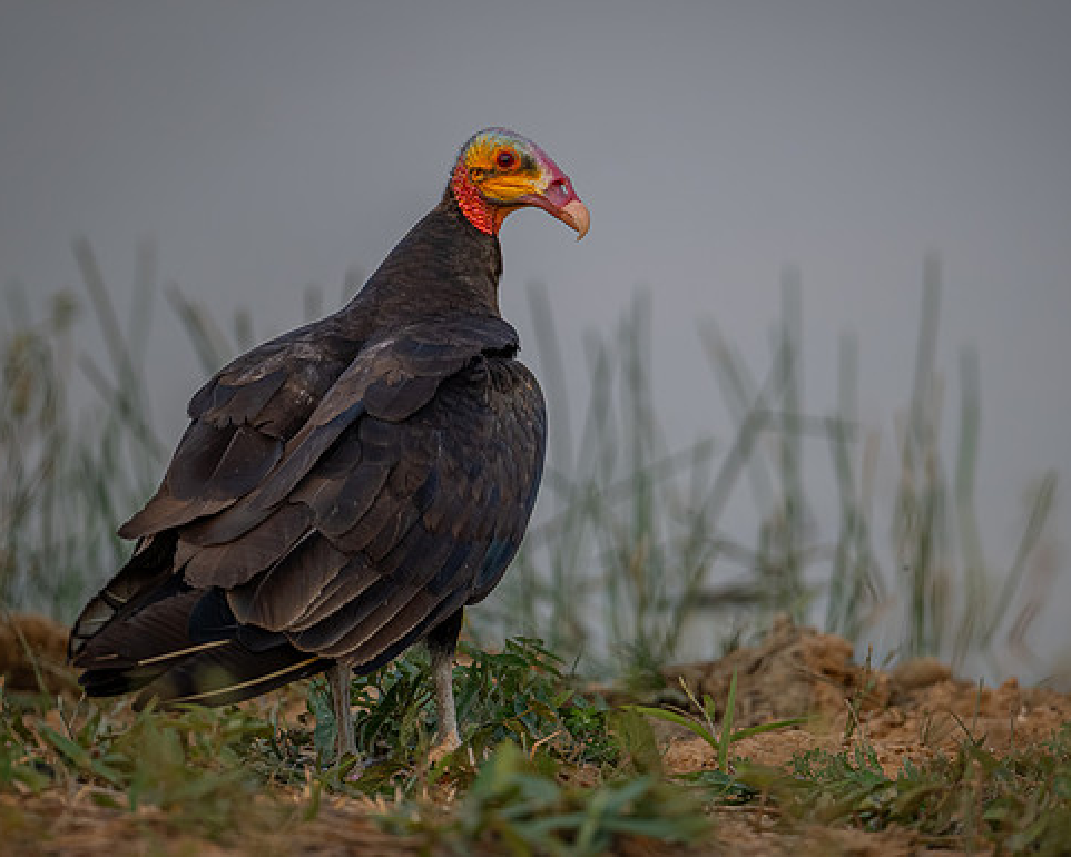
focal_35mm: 658
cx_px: 571
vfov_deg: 2.4
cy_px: 393
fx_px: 20861
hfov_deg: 2.9
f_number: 4.5
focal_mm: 400
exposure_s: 1/2000
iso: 560
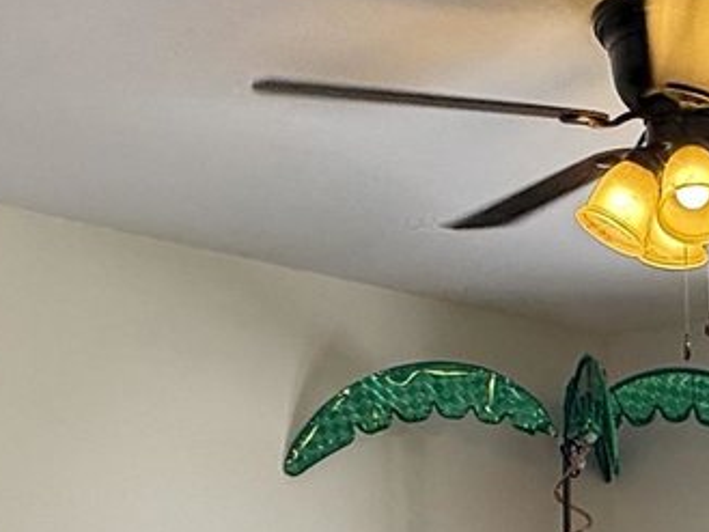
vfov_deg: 18.8
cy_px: 816
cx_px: 761
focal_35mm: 68
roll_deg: +0.6
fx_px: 1393
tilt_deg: -8.7
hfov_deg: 26.5
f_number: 2.2
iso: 100
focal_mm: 2.22
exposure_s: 1/120
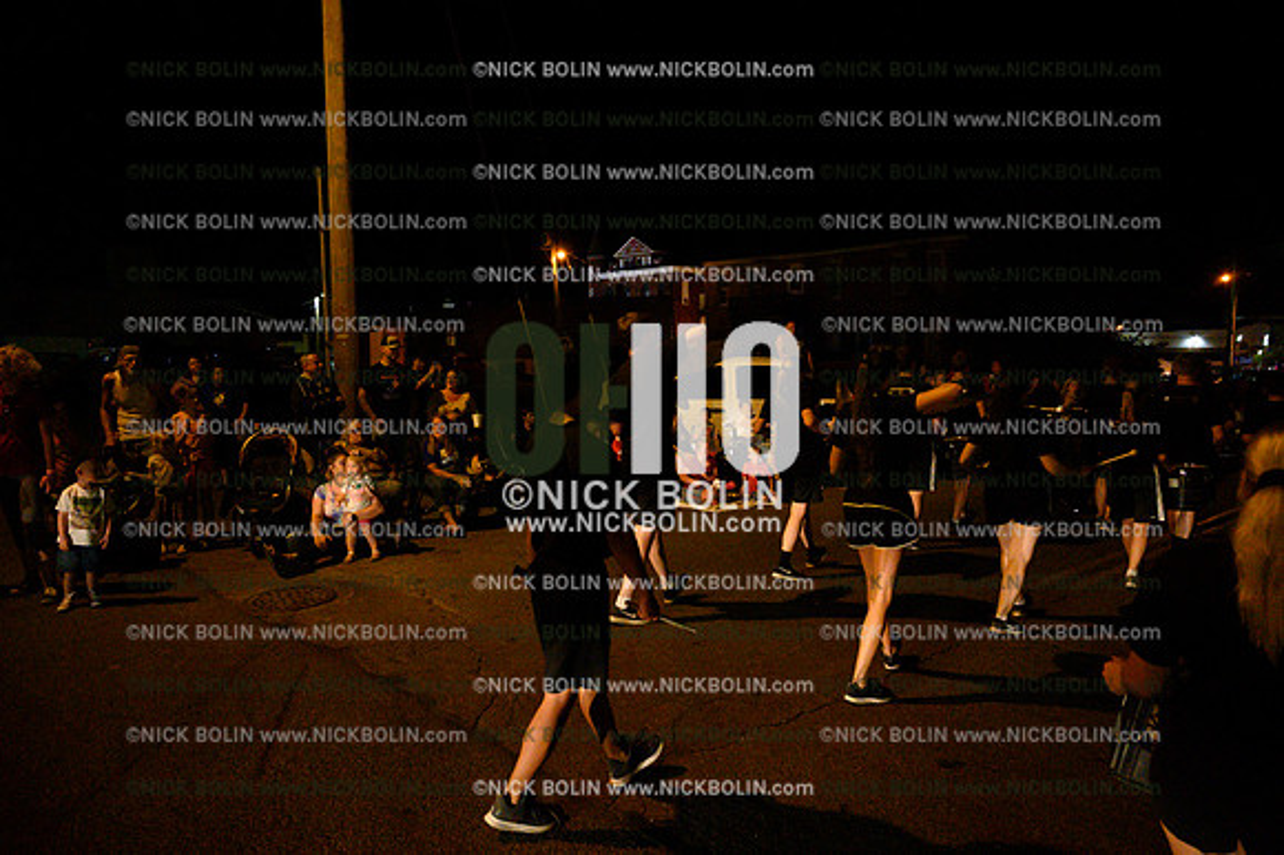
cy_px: 428
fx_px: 855
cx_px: 642
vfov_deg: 53.1
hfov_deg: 73.8
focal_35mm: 24
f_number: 4
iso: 32000
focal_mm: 24
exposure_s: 1/400
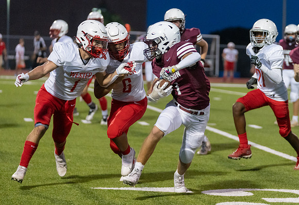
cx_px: 201
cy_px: 90
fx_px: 1378
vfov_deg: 8.5
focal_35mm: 165
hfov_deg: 12.4
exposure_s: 1/1250
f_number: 2.8
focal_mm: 118
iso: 5000
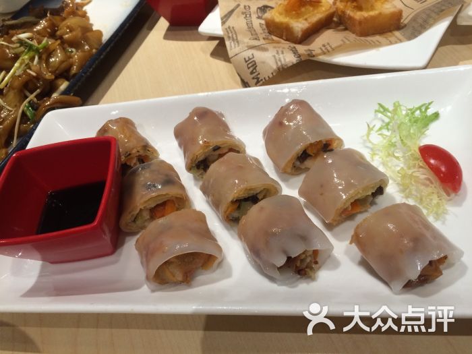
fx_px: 395
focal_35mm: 29
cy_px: 177
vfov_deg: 48.2
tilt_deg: -48.2
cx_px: 236
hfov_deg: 61.7
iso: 125
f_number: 2.2
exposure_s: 1/33
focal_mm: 4.15
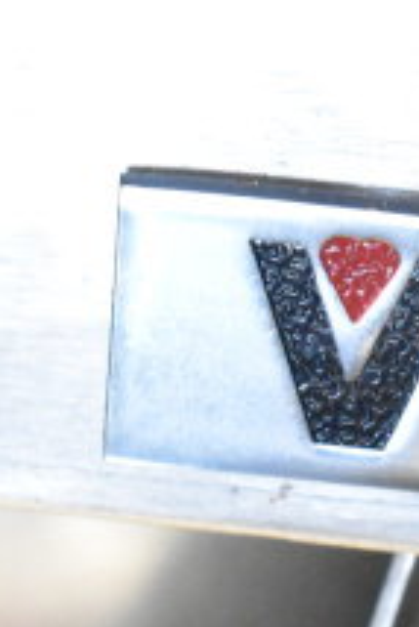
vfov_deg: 10.0
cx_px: 788
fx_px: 3573
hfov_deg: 6.5
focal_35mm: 205
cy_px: 338
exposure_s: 1/80
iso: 14400
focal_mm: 48
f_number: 5.3
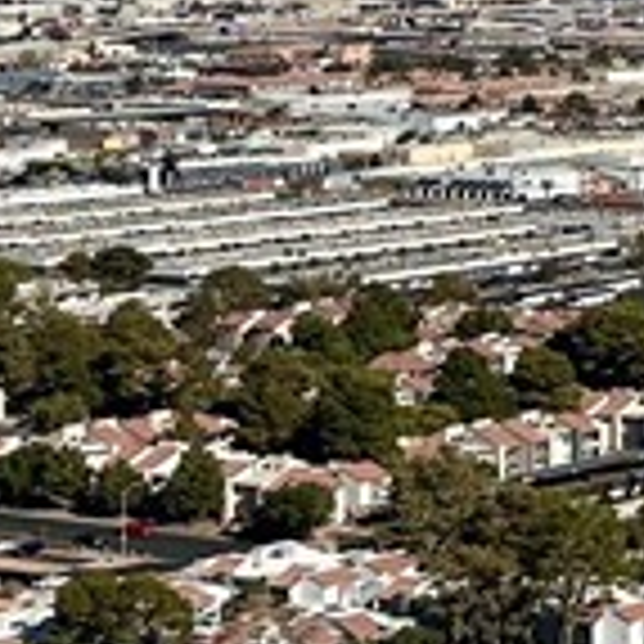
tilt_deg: -3.7
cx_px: 1473
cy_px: 9
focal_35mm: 165
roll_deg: +0.2
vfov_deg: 10.5
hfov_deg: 9.6
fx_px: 3473
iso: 50
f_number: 1.5
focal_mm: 5.7
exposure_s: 1/6993
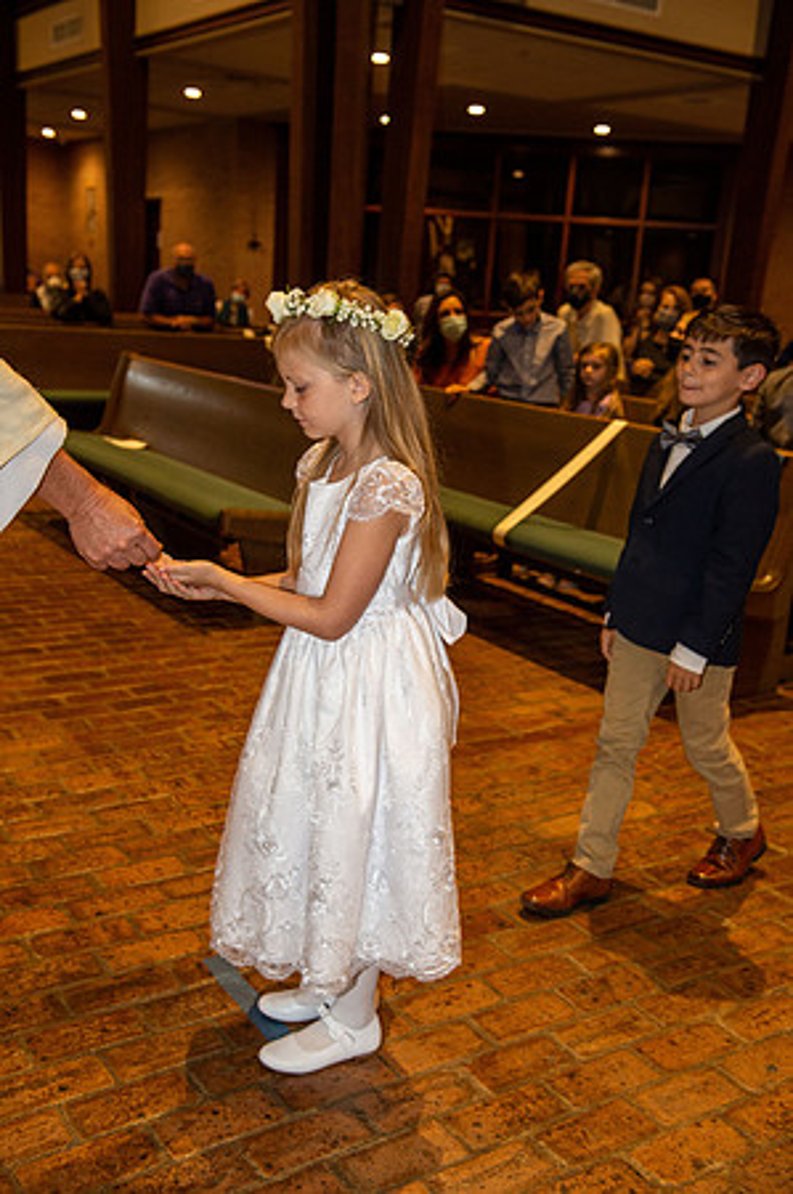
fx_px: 1258
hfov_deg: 35.0
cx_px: 396
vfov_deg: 50.7
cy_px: 597
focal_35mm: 38
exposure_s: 1/125
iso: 1600
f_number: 5
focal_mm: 38
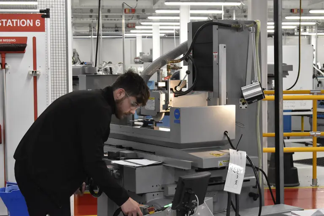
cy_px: 108
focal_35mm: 82
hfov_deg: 24.6
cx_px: 162
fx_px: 742
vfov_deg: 16.6
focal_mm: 55
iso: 4000
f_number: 9
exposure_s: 1/100
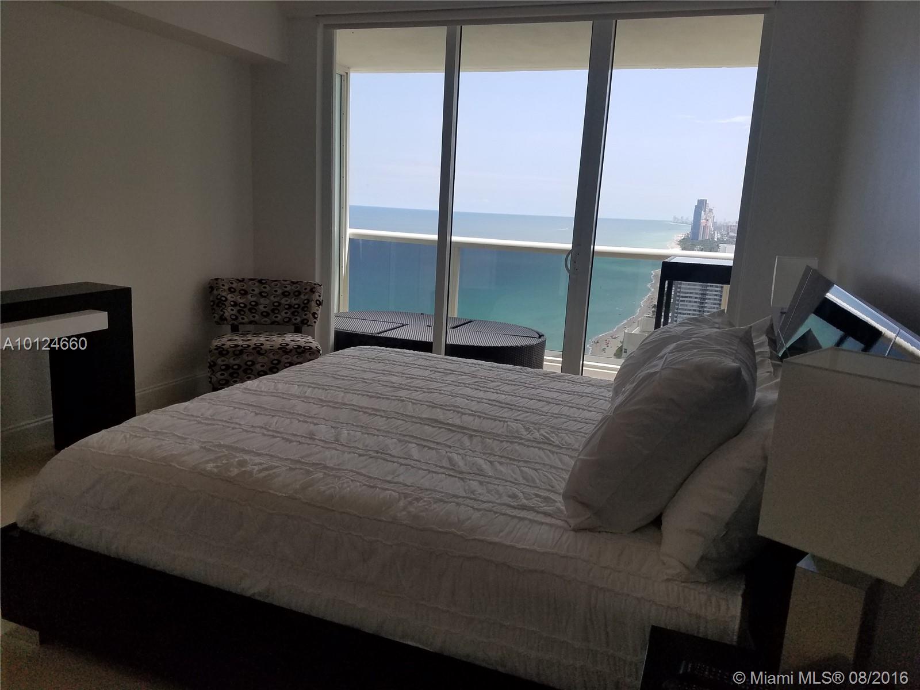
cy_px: 345
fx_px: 691
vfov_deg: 53.1
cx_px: 460
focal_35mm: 26
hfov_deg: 67.3
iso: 50
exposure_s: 1/762
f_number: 1.7
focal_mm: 4.2
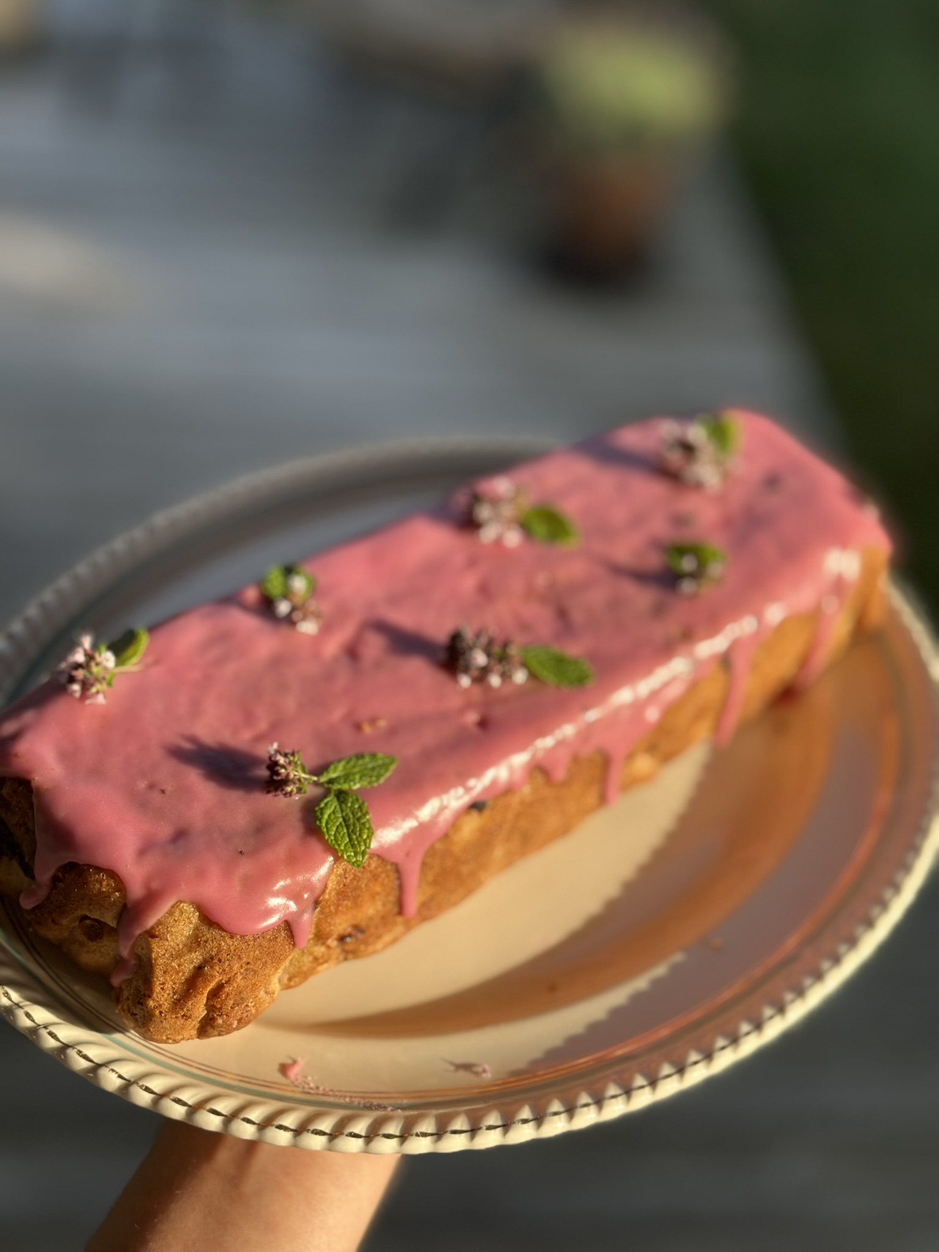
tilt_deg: -37.8
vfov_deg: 39.7
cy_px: 626
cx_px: 470
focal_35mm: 48
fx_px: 1736
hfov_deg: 30.3
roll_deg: -5.5
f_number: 1.78
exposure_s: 1/1639
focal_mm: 6.86
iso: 80
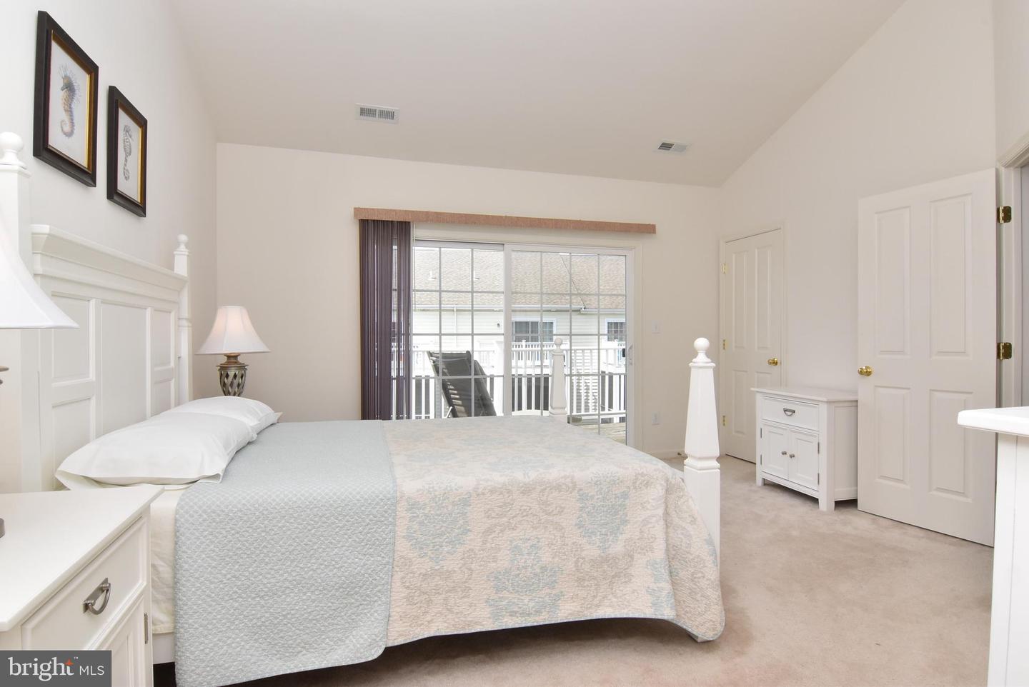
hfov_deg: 90.0
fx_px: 515
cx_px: 514
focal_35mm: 18
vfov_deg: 67.5
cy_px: 344
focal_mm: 12
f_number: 18
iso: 800
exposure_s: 1/160
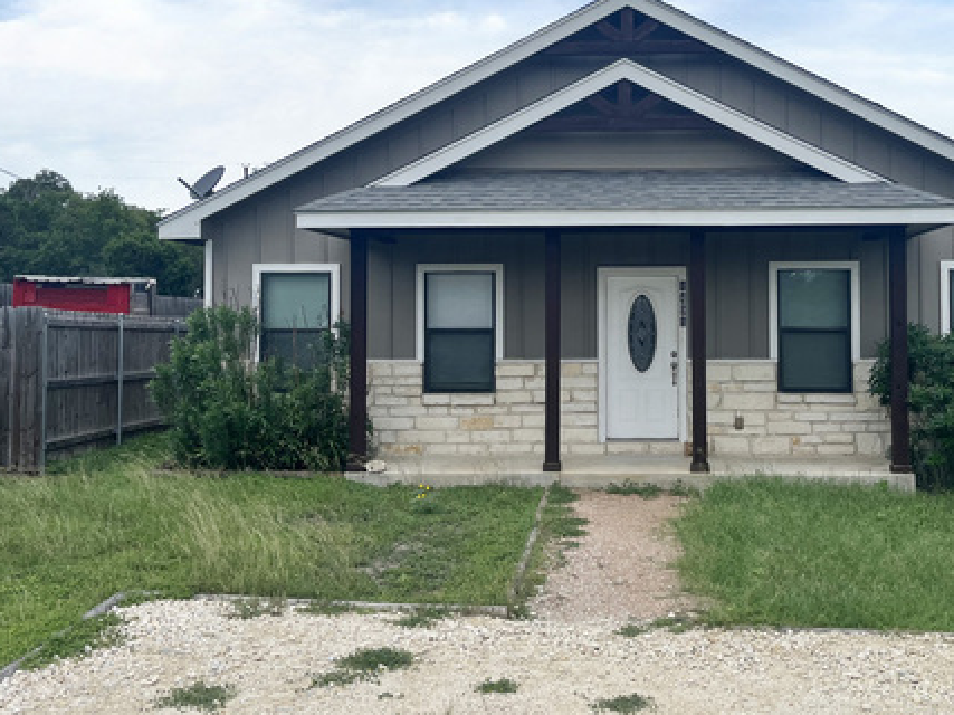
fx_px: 1075
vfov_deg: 36.6
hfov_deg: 47.4
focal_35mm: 39
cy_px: 282
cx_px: 597
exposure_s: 1/4854
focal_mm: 5.1
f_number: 1.6
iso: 50
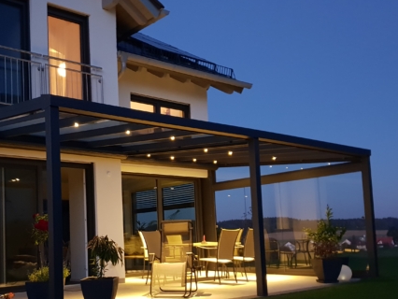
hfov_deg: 43.2
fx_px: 495
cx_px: 129
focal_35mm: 43
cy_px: 205
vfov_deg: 33.3
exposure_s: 1/10
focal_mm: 4.3
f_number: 1.5
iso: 320
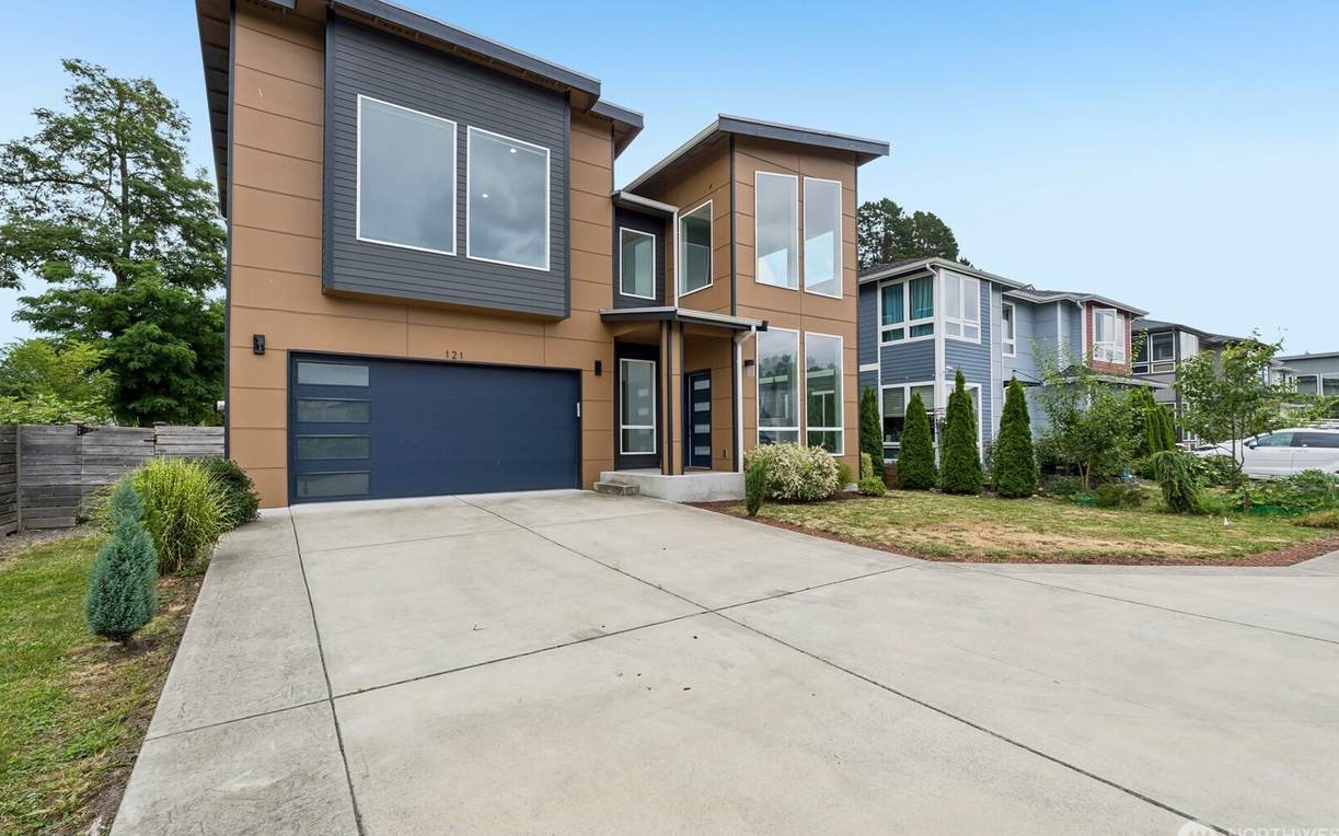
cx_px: 677
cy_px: 405
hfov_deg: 97.8
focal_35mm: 16
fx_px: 584
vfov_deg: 71.2
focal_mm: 10
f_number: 9
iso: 250
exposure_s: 1/160
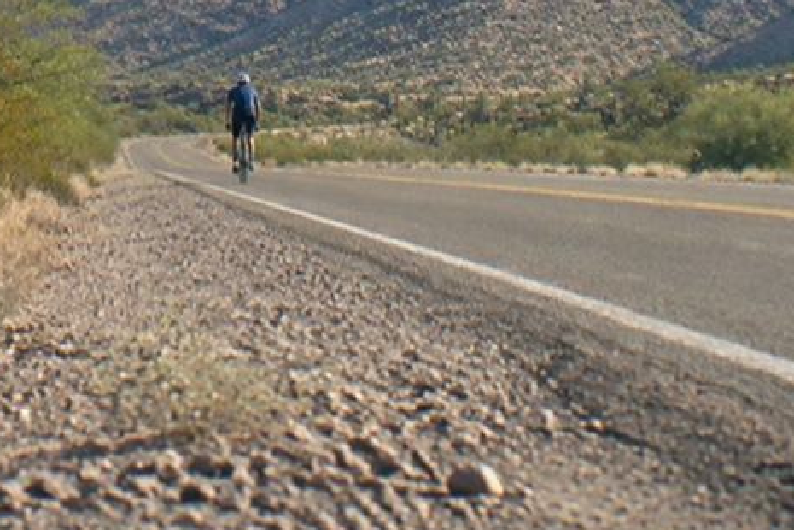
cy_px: 75
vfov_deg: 15.7
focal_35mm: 86
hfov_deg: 23.5
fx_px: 1897
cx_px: 531
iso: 200
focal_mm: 40
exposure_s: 1/100
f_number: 11
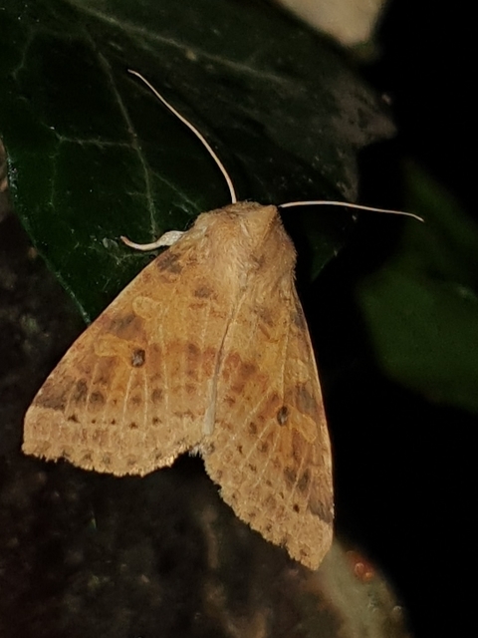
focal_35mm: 26
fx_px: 479
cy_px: 319
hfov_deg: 53.1
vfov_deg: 67.3
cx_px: 239
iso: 50
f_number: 1.5
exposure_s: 1/701
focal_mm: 4.3
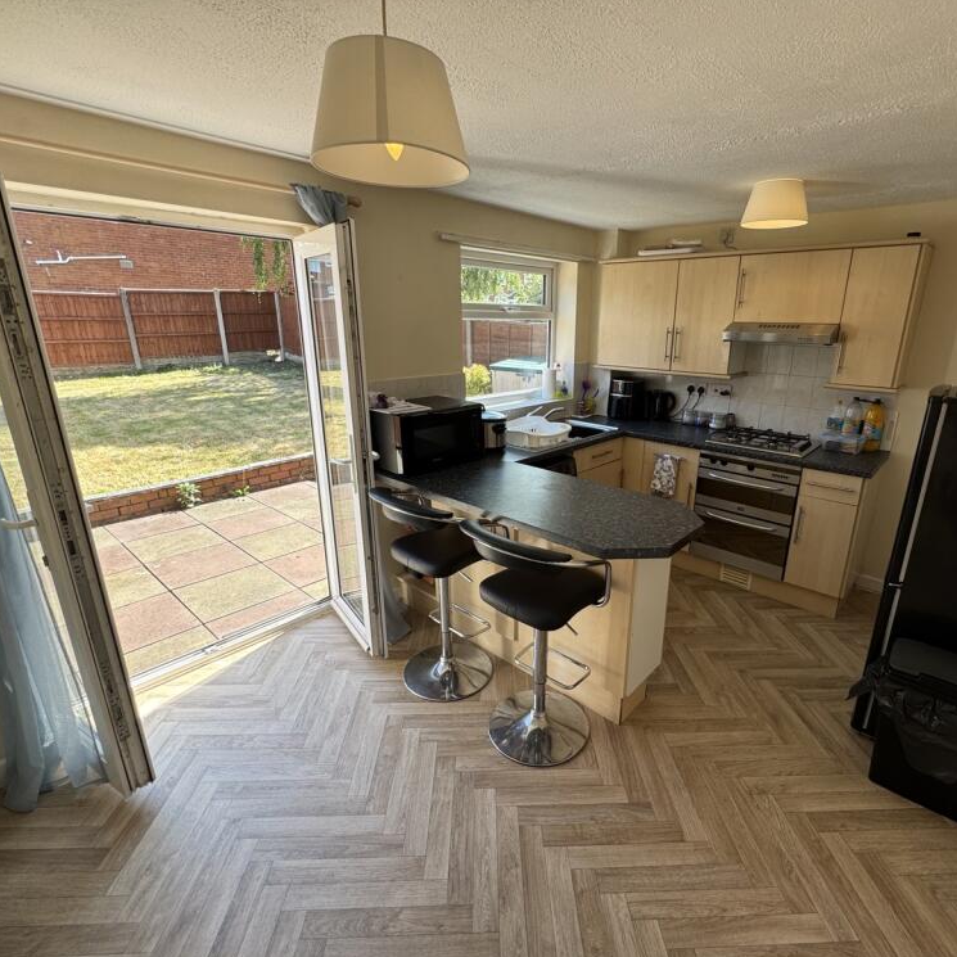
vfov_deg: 84.0
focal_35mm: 17
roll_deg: -1.1
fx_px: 532
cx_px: 531
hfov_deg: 83.7
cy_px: 479
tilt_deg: -16.7
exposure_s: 1/136
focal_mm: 2.22
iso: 40
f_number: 2.2
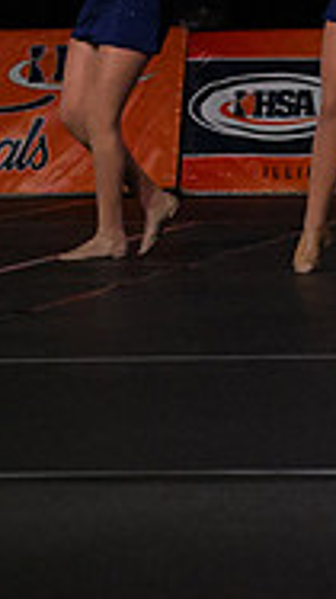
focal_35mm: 285
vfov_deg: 7.5
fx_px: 4520
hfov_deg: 4.1
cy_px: 22
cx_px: 896
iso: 6400
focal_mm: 59
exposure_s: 1/1000
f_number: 4
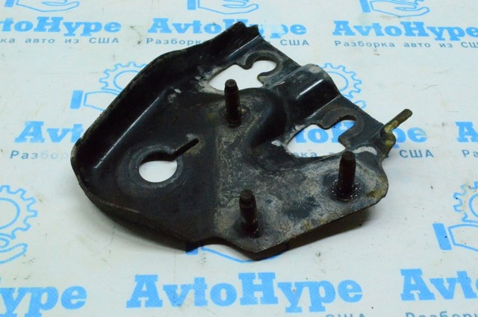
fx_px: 676
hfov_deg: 38.9
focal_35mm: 51
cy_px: 158
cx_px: 239
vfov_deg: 26.4
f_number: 29
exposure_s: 1/60
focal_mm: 34
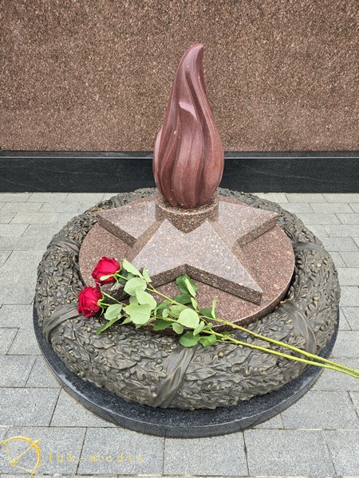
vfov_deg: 73.9
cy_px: 239
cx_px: 180
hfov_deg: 58.9
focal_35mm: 23
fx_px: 318
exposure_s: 1/180
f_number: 1.7
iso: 160
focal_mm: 6.3
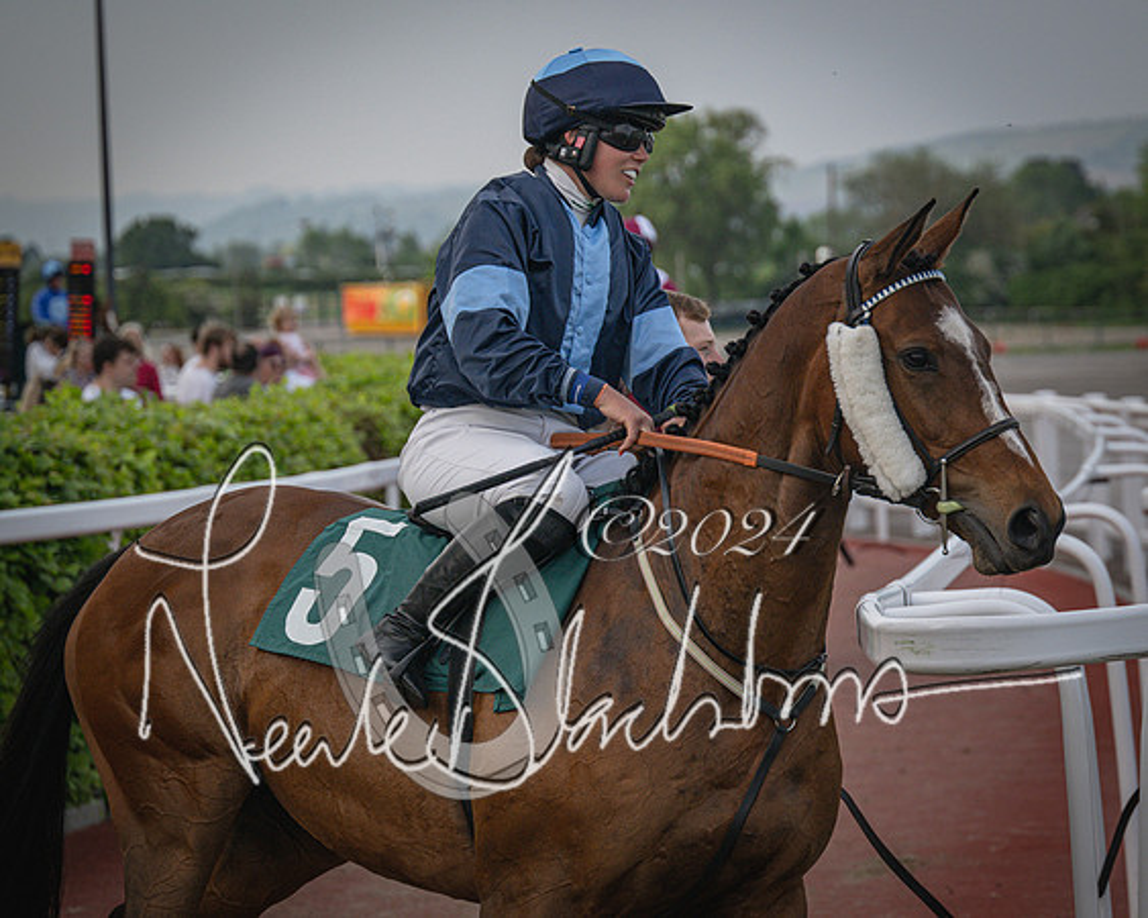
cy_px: 432
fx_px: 5137
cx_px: 842
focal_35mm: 151
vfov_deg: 10.2
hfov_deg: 12.7
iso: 400
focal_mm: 98
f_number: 4
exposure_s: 1/1600
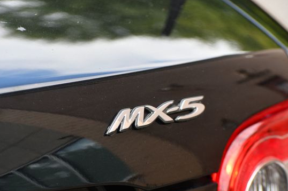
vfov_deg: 6.4
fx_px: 1711
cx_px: 155
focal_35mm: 214
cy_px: 104
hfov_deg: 9.6
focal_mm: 120
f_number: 5.6
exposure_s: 1/250
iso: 200
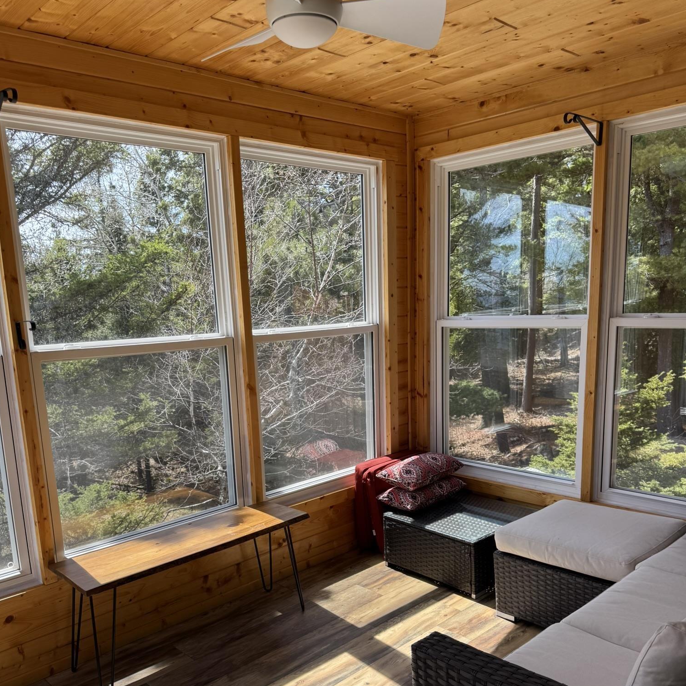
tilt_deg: -12.0
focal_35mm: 29
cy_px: 421
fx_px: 650
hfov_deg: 55.6
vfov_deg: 55.1
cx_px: 335
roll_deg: +1.8
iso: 80
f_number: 1.78
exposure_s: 1/685
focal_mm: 6.76
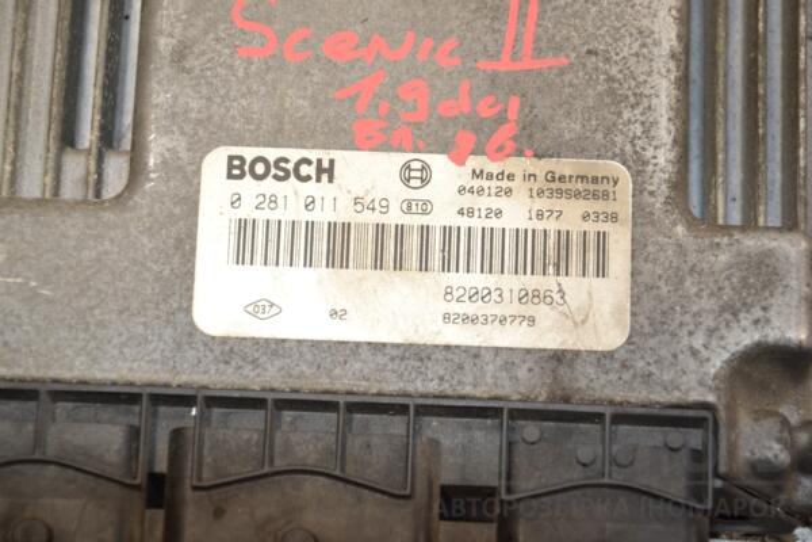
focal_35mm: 138
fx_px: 3112
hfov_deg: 14.9
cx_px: 406
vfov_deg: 9.9
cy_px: 271
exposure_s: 1/200
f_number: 5.6
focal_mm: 92
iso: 800
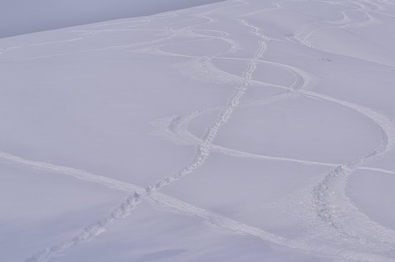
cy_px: 151
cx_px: 259
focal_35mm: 82
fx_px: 899
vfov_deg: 16.6
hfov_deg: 24.7
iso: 200
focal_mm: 36
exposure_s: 1/500
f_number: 9
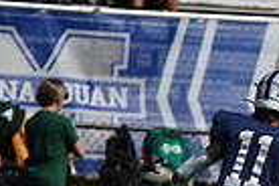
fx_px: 8943
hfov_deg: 1.8
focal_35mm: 1154
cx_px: 566
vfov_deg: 1.2
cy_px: 227
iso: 400
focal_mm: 274
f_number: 2.8
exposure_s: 1/8000
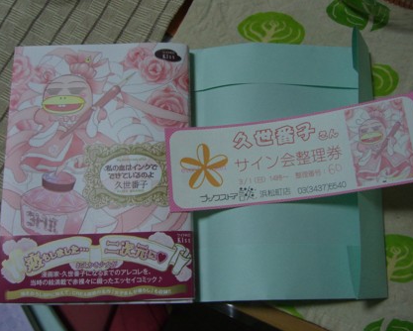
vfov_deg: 37.4
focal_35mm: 40
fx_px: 489
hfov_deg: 45.8
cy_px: 166
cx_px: 205
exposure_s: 1/100
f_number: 2.8
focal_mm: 7.9
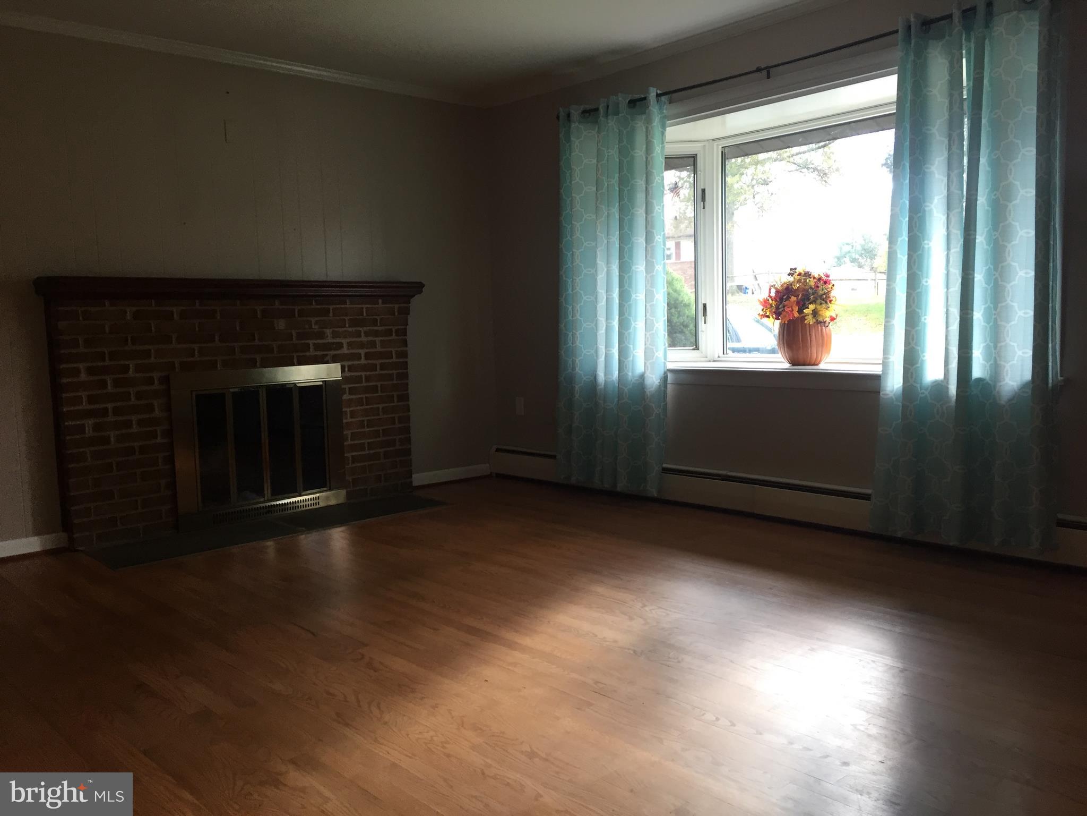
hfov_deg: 61.7
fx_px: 911
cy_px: 408
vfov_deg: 48.2
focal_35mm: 29
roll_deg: +0.8
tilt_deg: -5.8
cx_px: 544
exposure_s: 1/30
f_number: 2.2
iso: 40
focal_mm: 4.15
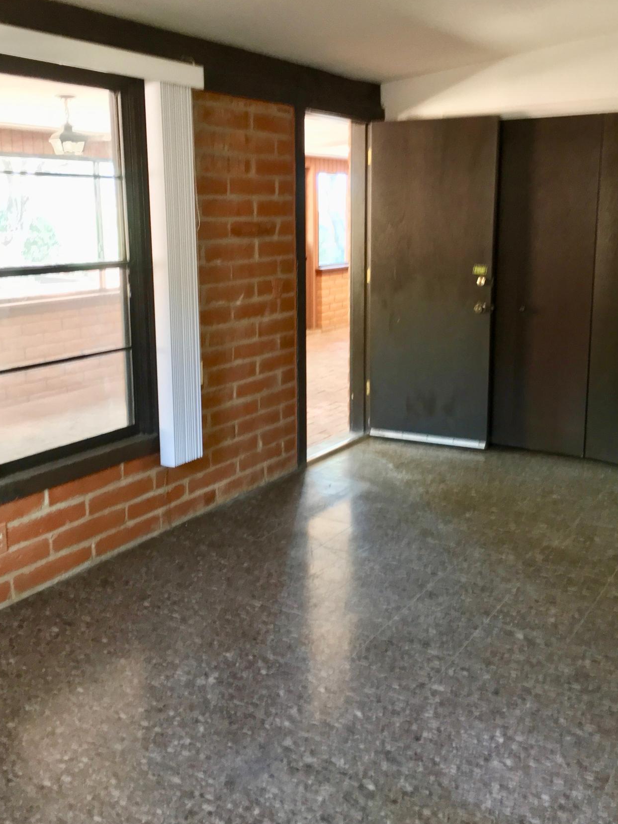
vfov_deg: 52.5
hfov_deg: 40.7
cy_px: 372
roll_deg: +0.2
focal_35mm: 35
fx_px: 833
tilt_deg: -10.8
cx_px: 329
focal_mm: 4.15
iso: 200
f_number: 2.2
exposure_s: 1/30
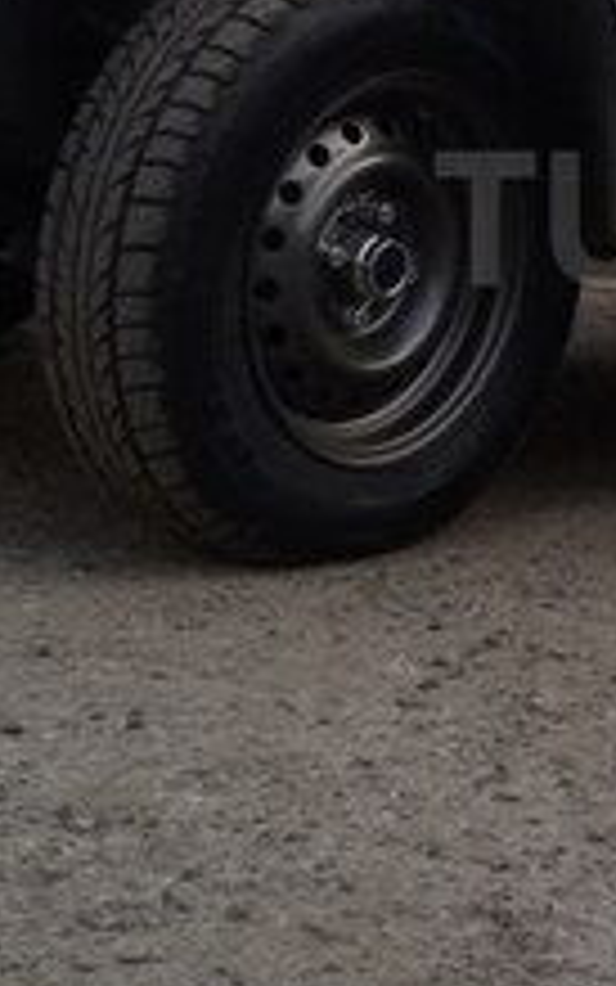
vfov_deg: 20.8
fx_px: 2657
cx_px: 895
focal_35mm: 99
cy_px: 218
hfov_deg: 12.6
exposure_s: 1/100
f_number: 2.4
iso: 50
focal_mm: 2.93
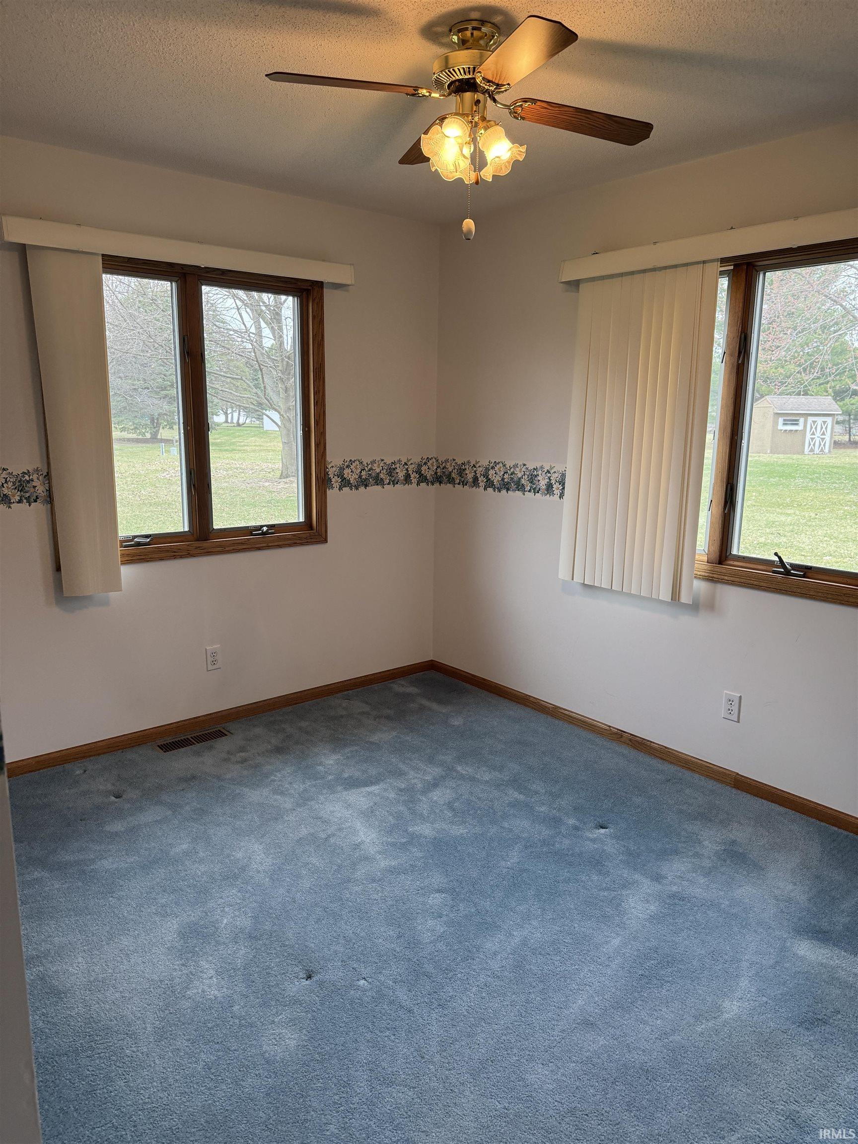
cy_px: 572
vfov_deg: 71.6
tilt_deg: -12.0
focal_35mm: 24
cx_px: 429
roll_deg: -0.2
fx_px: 793
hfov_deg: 56.8
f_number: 1.78
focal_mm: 6.76
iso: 160
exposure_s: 1/120
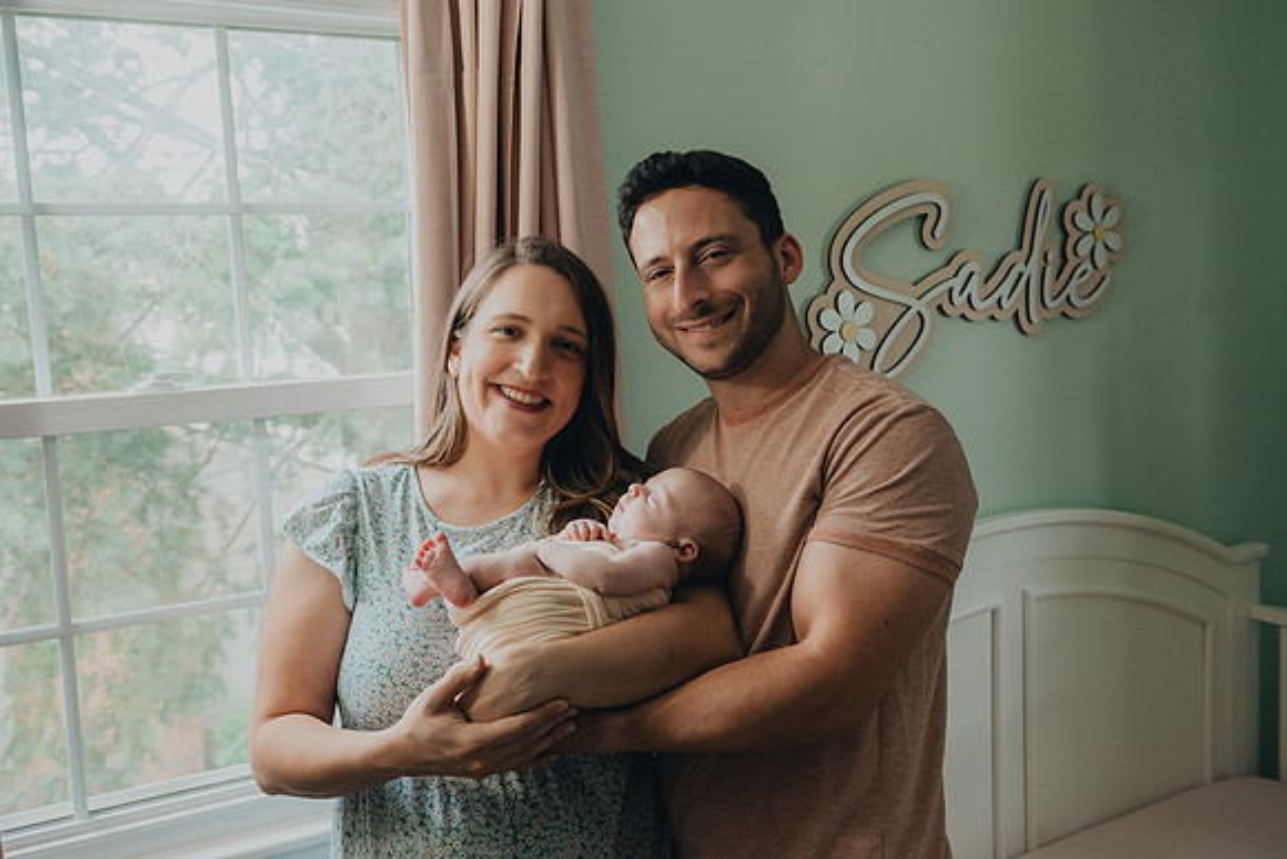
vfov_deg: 38.8
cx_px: 618
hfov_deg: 55.7
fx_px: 1218
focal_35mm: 34
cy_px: 412
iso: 2000
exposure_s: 1/80
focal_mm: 32
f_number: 5
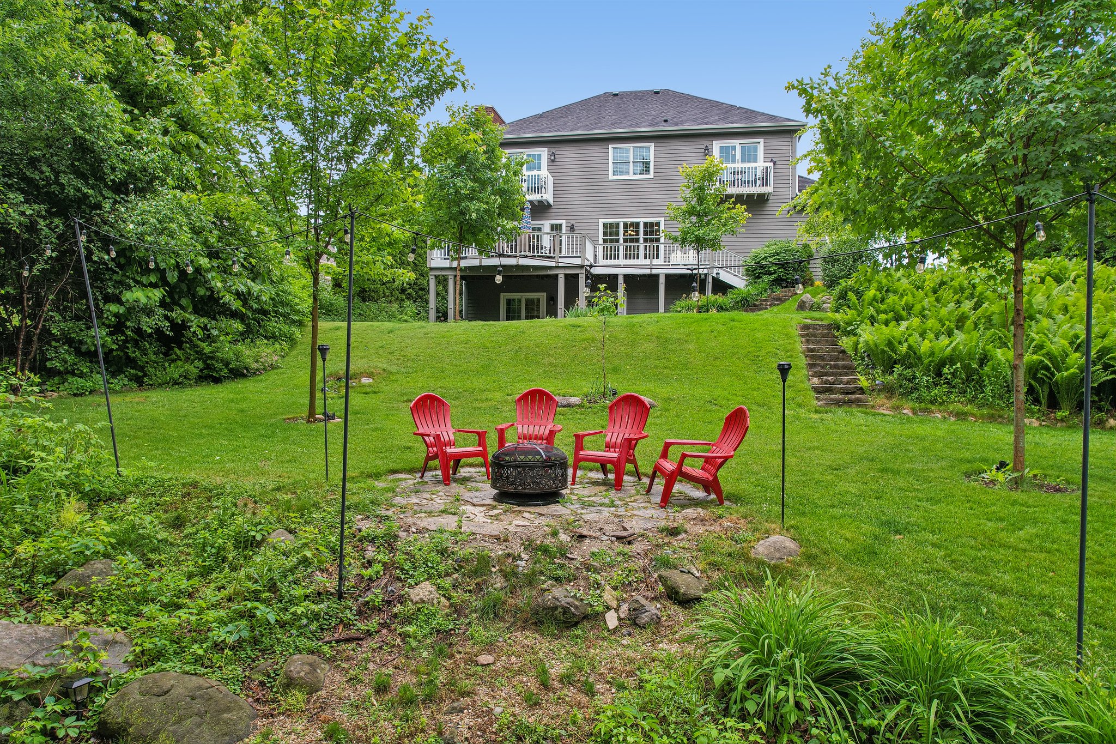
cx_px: 558
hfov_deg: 78.6
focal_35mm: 22
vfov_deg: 57.2
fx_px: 682
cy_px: 372
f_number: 2.8
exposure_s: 1/350
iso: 100
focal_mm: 8.4
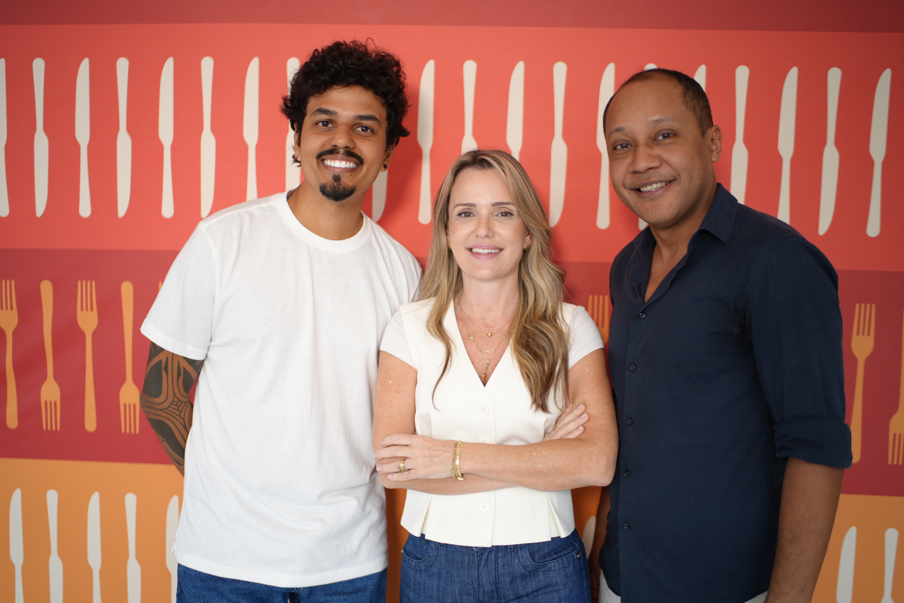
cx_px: 452
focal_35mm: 35
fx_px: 879
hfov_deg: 54.4
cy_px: 302
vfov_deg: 37.9
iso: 100
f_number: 1.4
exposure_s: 1/320
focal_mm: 35
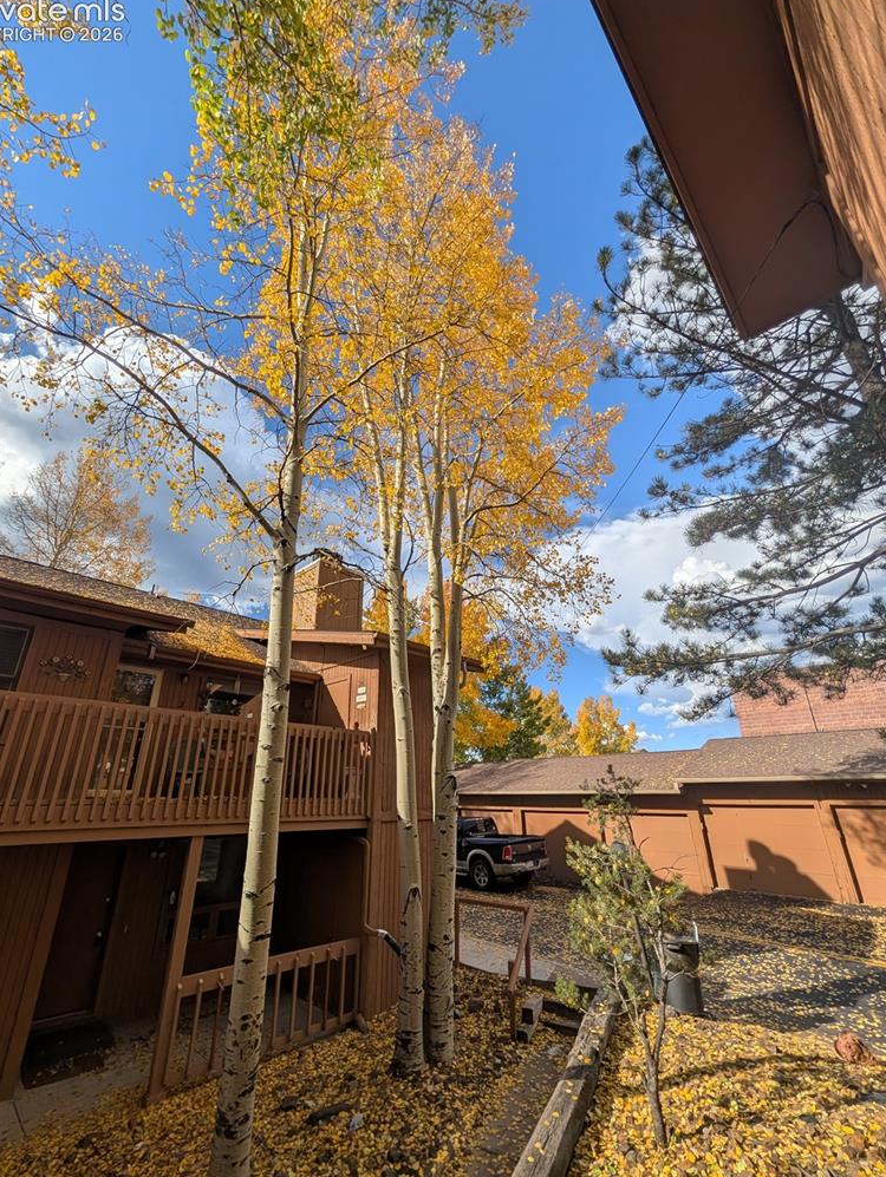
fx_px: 443
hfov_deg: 90.0
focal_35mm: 13
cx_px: 422
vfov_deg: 106.1
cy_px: 596
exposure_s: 1/4184
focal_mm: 2.02
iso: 52
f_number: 1.7
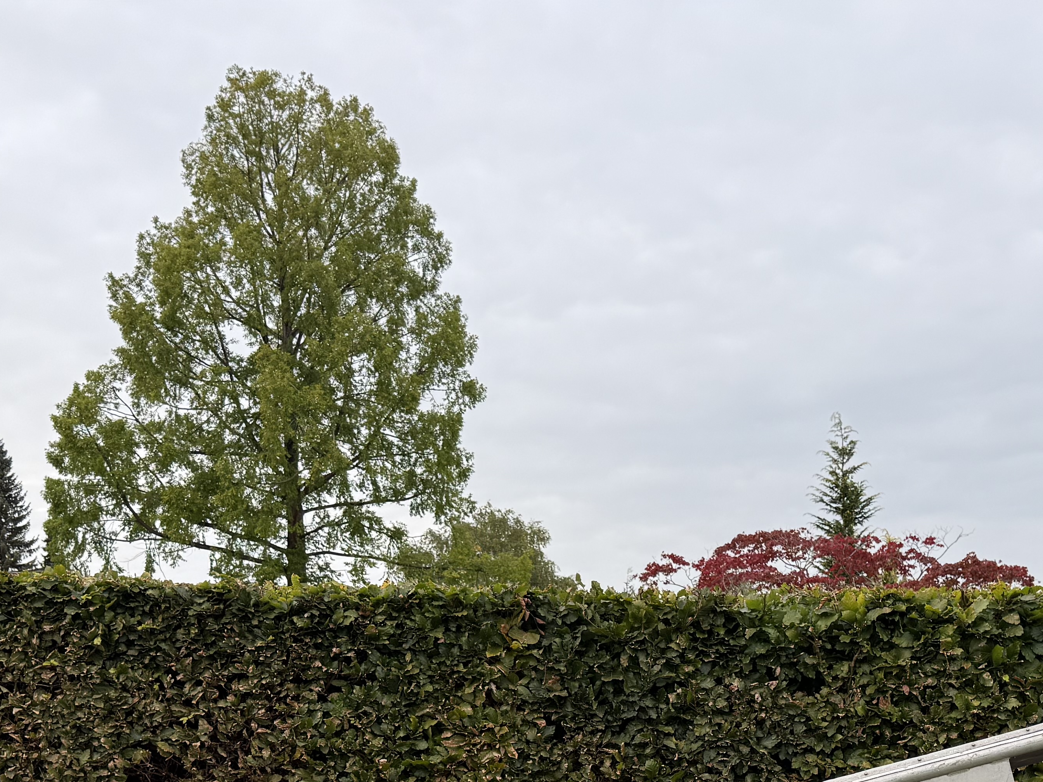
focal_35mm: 51
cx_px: 651
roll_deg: +1.8
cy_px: 827
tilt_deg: -3.0
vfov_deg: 26.6
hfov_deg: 37.3
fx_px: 1537
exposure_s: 1/121
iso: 80
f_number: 1.78
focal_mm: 6.76
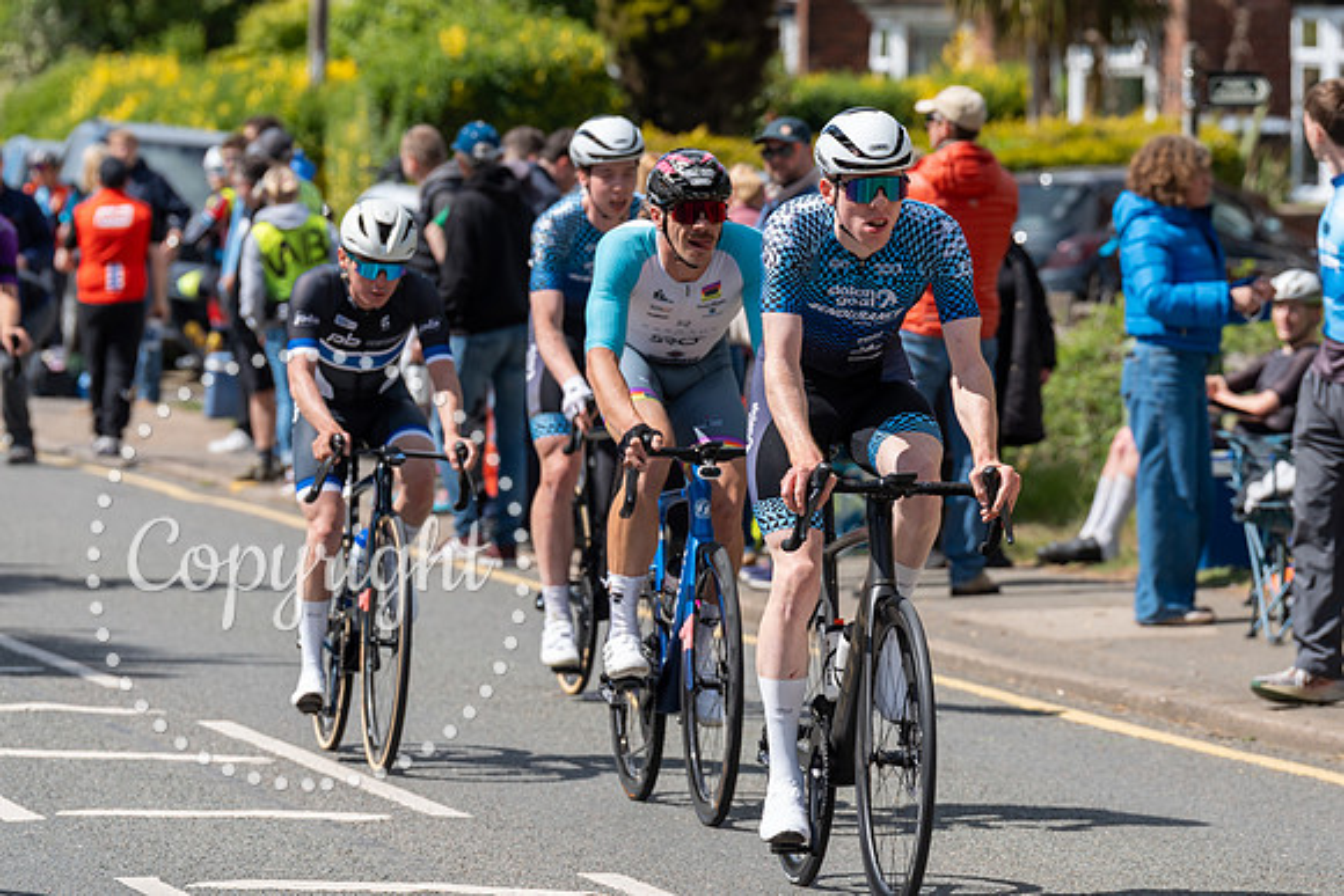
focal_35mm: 253
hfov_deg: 8.1
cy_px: 340
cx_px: 718
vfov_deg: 5.4
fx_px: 9442
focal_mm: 200
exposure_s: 1/1000
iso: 250
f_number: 5.6
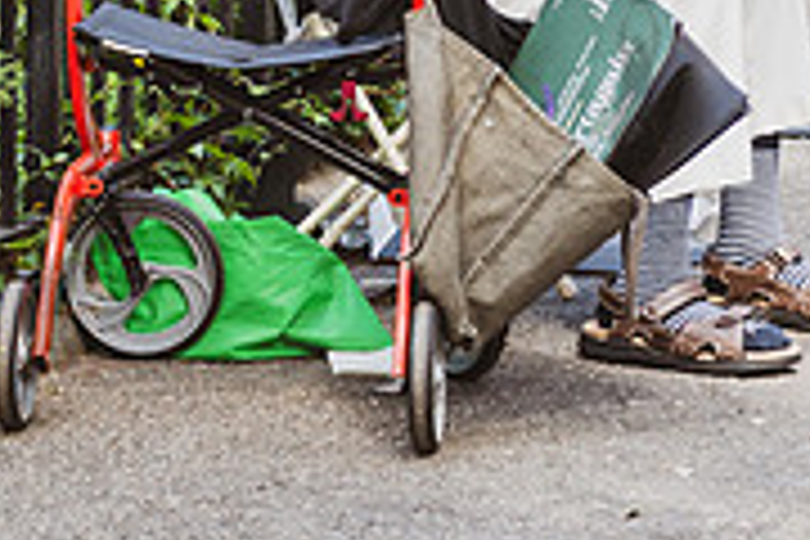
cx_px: -28
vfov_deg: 6.1
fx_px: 4995
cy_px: -149
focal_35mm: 222
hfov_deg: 9.2
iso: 200
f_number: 3.5
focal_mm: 62
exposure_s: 1/160
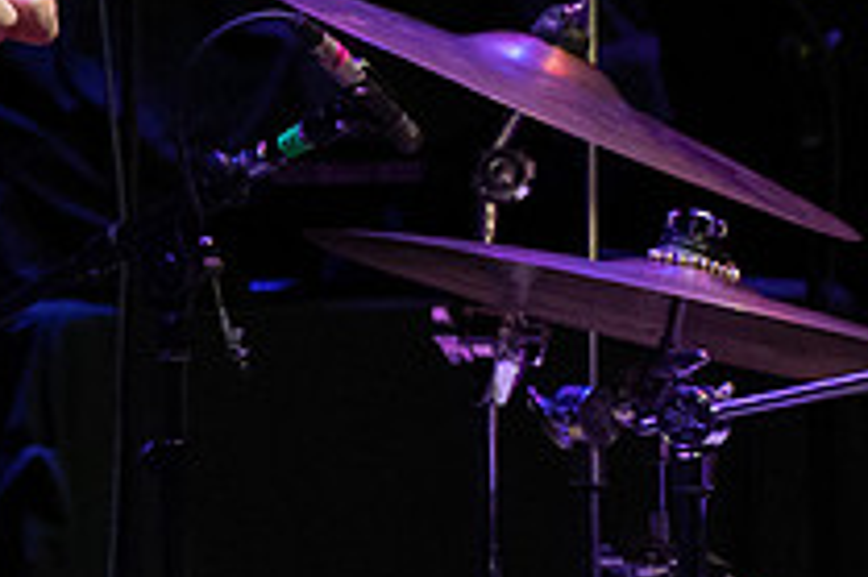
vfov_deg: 0.9
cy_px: -30
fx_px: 36161
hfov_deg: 1.4
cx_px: -335
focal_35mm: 1501
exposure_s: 1/320
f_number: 7.1
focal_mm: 400
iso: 3200
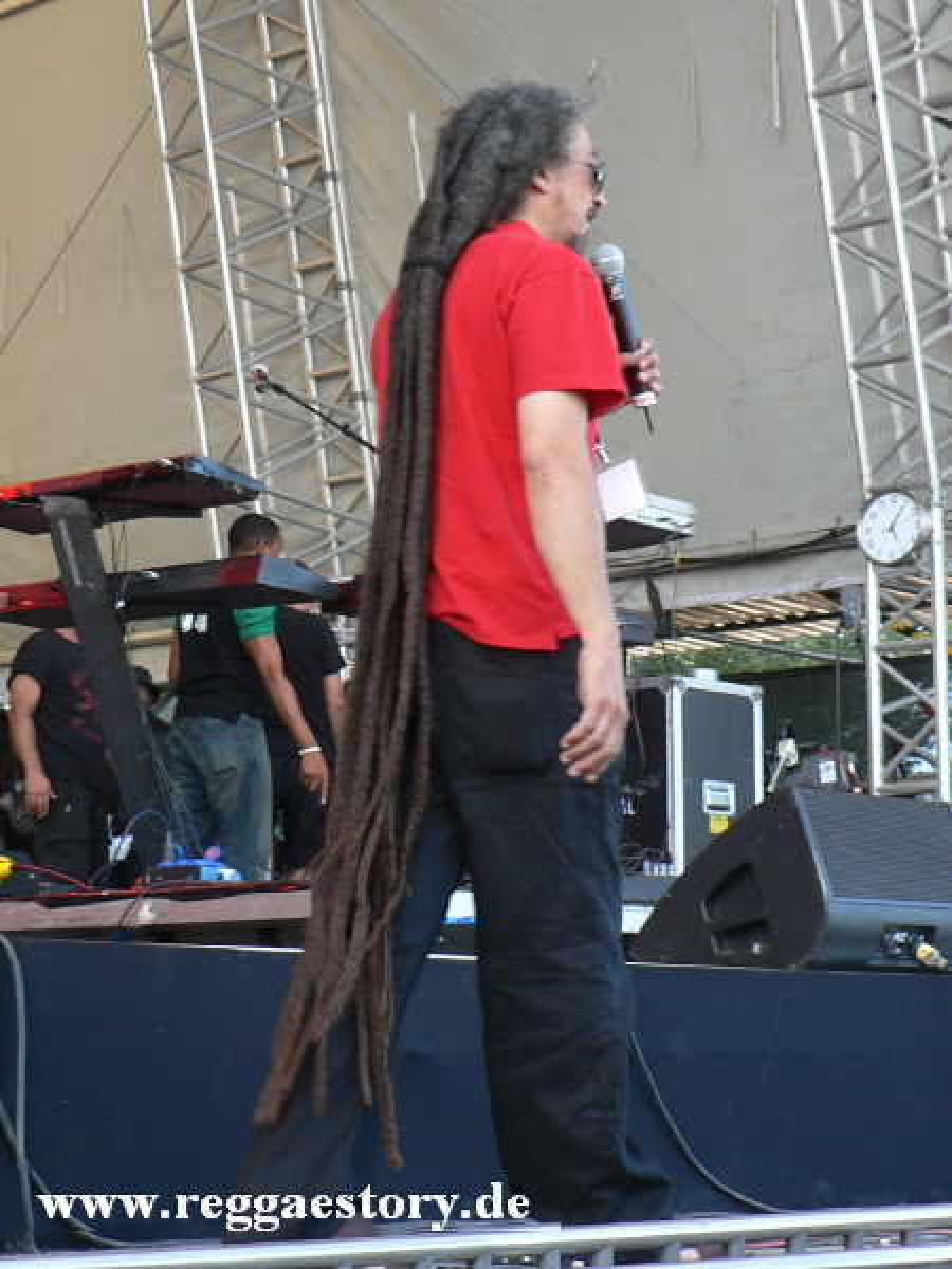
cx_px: 476
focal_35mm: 54
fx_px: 1980
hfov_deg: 27.0
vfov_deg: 35.5
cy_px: 634
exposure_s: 1/50
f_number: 3.2
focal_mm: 9.3
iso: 64
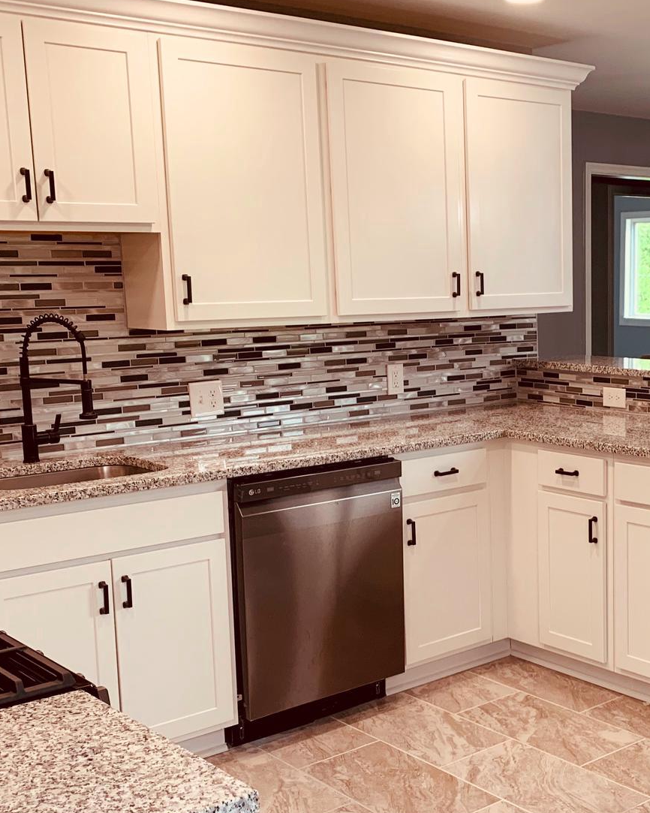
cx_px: 550
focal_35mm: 48
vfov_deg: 38.7
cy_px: 459
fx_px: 1155
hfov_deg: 30.4
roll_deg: -0.4
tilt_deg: -9.2
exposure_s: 1/120
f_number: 1.8
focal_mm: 4.25
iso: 80
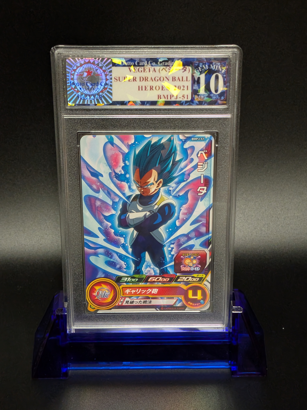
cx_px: 154
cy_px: 205
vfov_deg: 38.9
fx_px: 579
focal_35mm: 49
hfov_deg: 29.7
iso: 480
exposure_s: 1/120
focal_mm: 4.53
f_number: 1.7
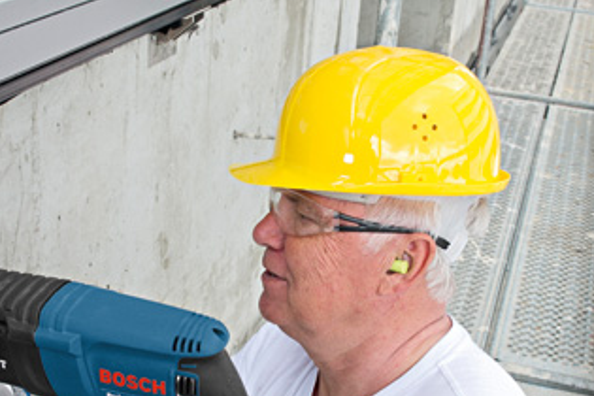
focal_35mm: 61
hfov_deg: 32.9
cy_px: 247
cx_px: 287
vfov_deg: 22.2
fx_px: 1006
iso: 200
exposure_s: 1/100
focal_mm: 24
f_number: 8
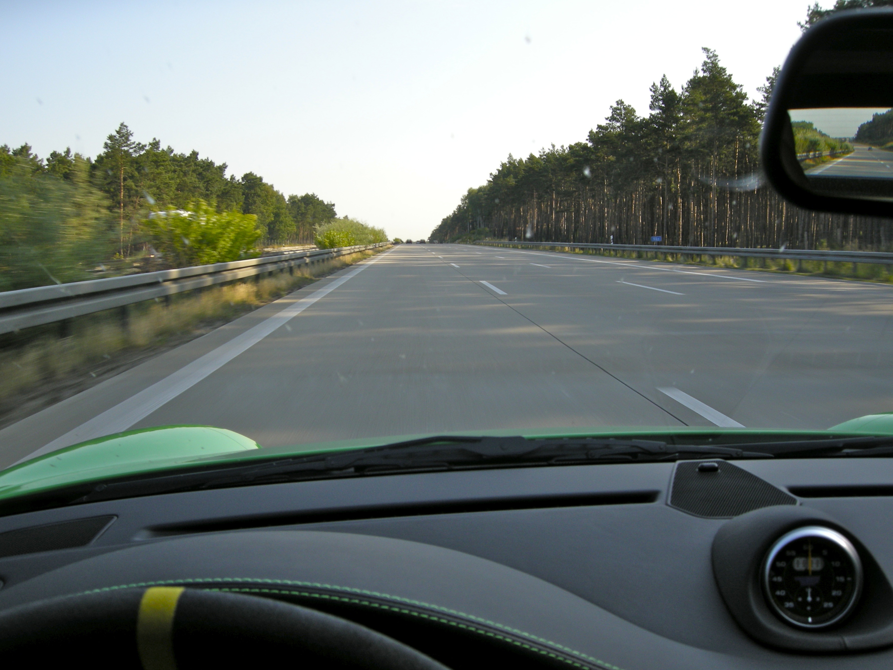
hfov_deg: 51.4
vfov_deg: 39.7
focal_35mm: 36
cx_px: 446
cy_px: 335
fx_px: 929
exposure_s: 1/152
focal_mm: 7.5
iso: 64
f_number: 4.8
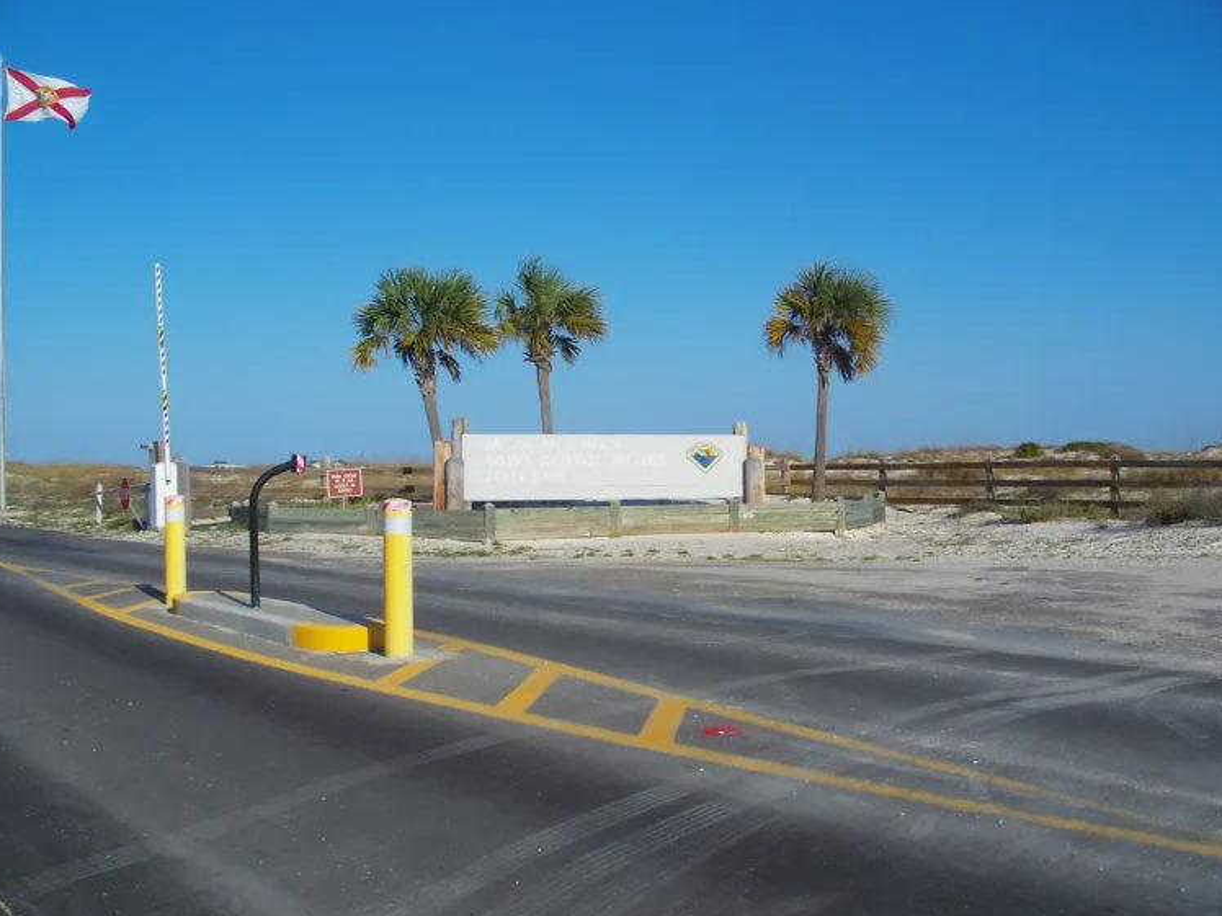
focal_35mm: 38
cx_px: 601
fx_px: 1341
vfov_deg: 37.7
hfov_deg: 49.0
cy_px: 464
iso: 64
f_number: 4
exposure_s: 1/640
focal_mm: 7.8
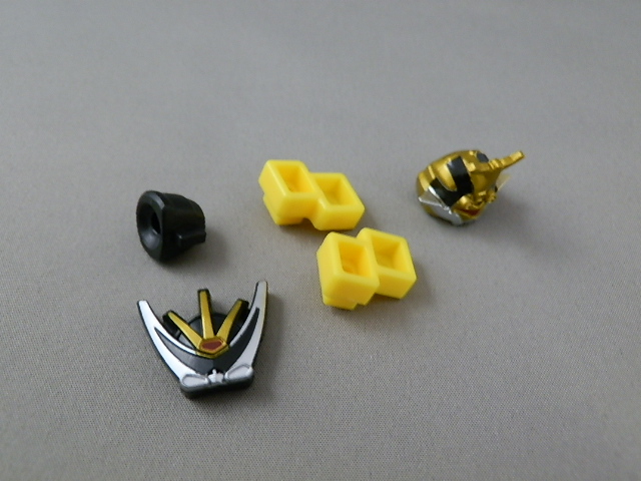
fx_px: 630
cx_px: 320
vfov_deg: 41.8
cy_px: 240
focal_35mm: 34
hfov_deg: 54.0
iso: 200
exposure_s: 1/10
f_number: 3.5
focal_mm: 6.17
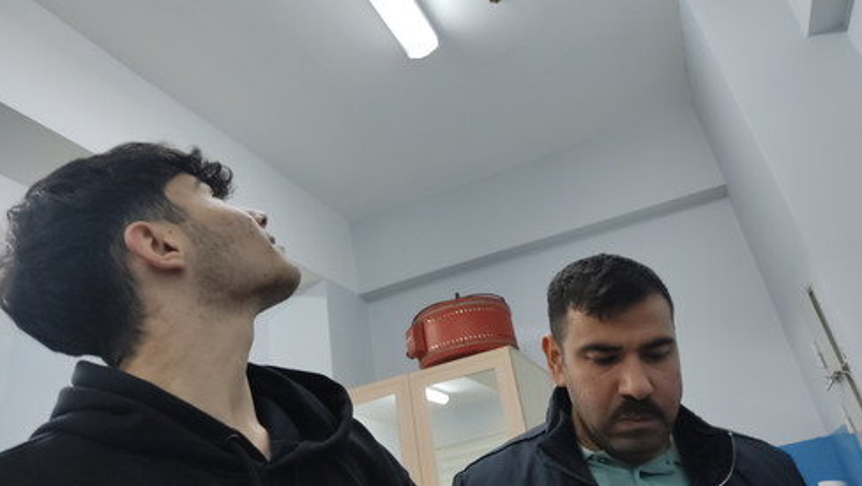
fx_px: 663
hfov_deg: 66.0
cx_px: 435
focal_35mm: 29
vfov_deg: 40.0
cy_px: 190
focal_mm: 4.74
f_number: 1.79
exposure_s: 1/33
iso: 297
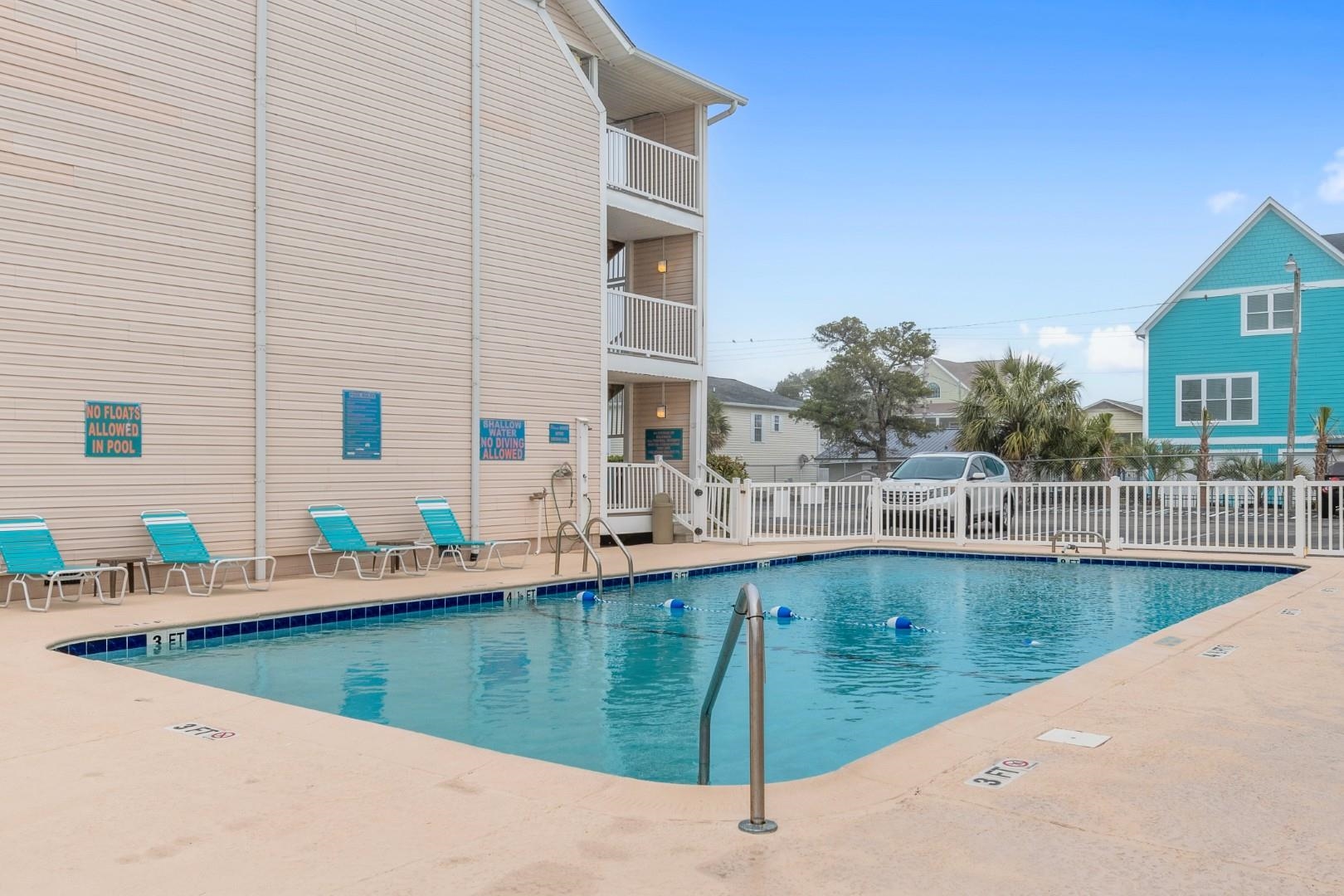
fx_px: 1120
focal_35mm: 30
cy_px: 448
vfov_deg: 43.6
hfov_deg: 61.9
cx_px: 672
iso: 100
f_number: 9
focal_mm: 15
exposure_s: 1/320
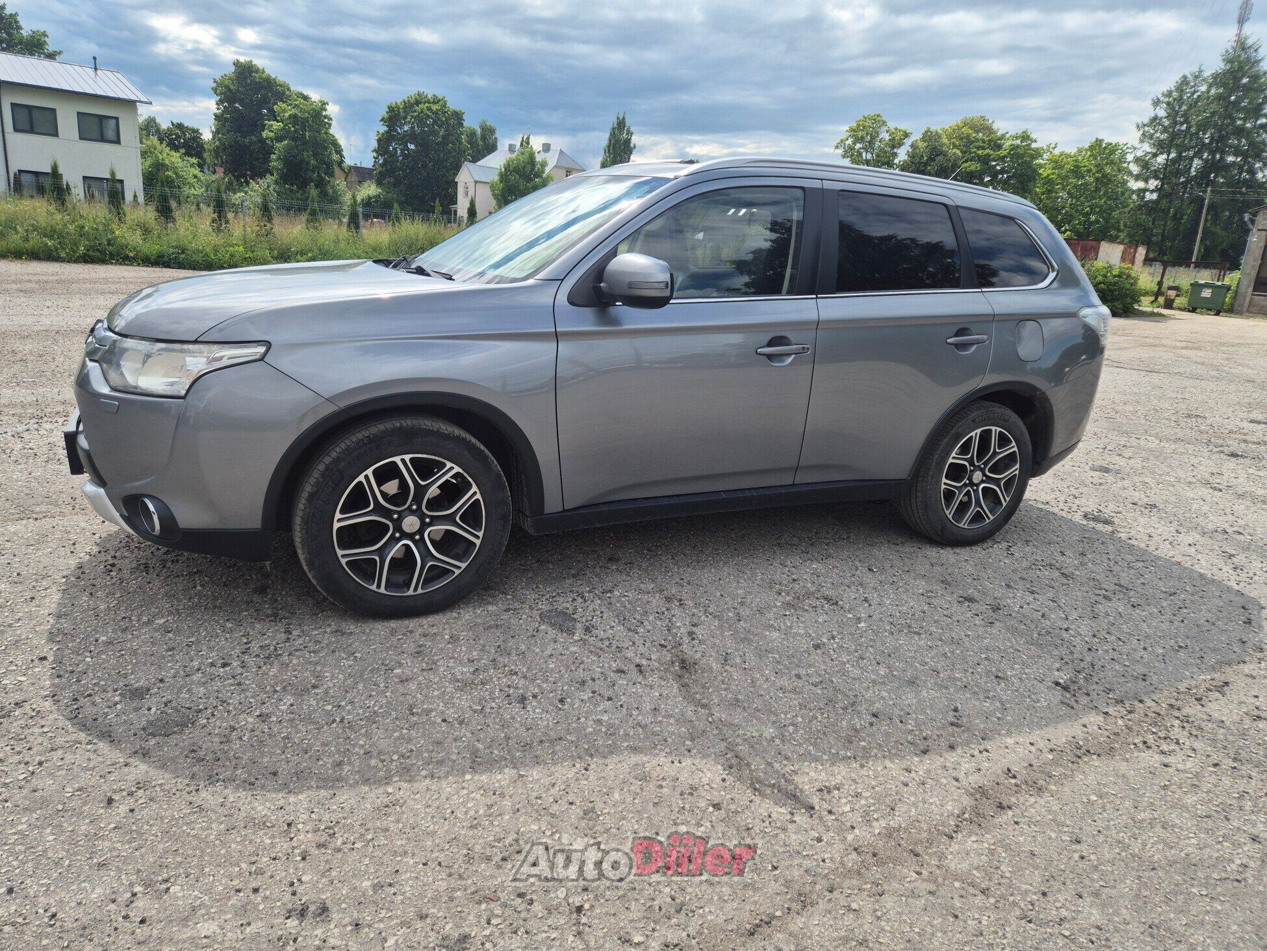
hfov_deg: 73.9
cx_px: 634
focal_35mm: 23
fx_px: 842
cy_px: 476
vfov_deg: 58.9
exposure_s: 1/1516
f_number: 1.8
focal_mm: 5.4
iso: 25
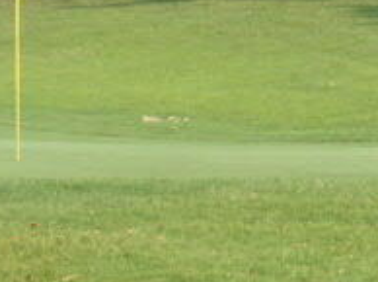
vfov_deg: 5.6
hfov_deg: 7.4
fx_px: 2879
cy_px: -88
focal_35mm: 264
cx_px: 509
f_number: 5.6
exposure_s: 1/250
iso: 100
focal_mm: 10.52
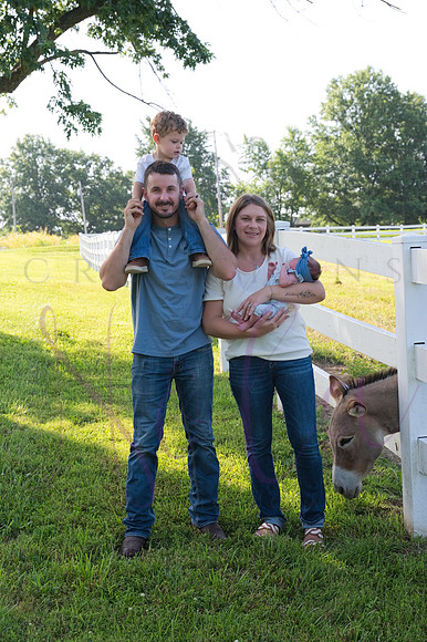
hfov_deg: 28.6
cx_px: 214
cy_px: 321
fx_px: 837
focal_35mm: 47
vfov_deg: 41.9
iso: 400
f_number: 6.3
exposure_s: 1/320
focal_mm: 47
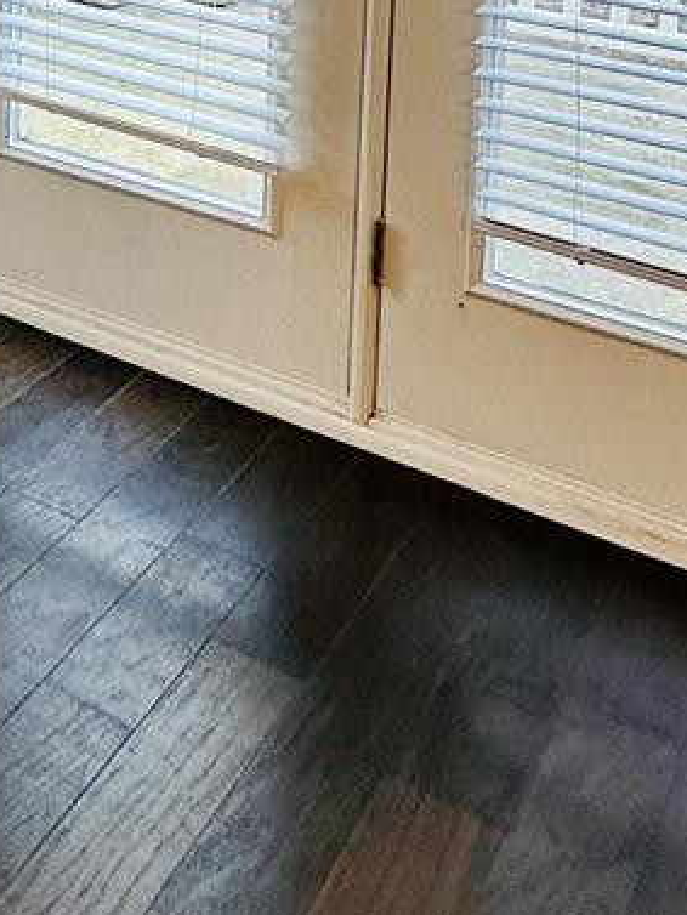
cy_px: -274
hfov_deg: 22.3
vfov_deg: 28.0
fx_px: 1507
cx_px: -267
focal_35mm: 57
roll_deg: -1.0
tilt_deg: -3.4
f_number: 2.2
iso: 160
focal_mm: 2.22
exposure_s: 1/120
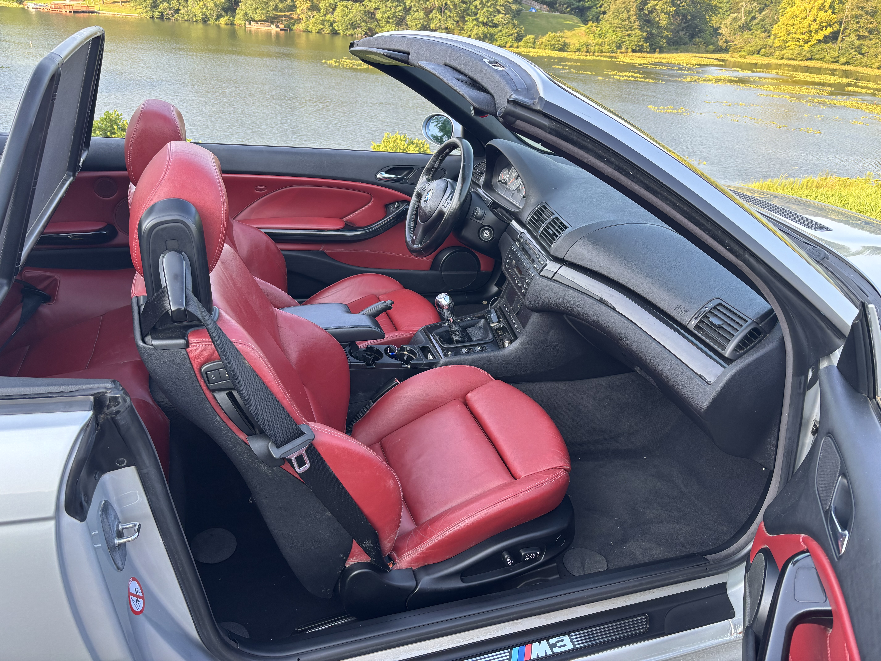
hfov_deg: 67.3
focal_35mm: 26
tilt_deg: -24.9
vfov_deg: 53.1
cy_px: 330
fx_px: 662
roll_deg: -3.7
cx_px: 440
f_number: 1.6
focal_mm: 5.96
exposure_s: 1/151
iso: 50
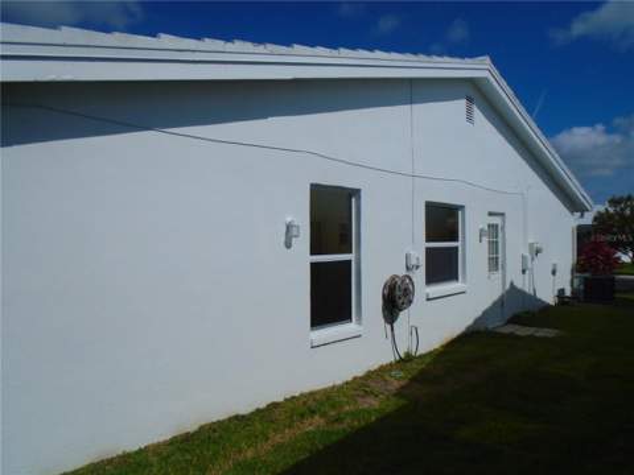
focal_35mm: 26
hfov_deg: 67.3
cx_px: 317
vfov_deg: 53.1
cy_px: 238
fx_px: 476
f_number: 8
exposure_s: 1/1000
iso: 100
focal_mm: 4.6
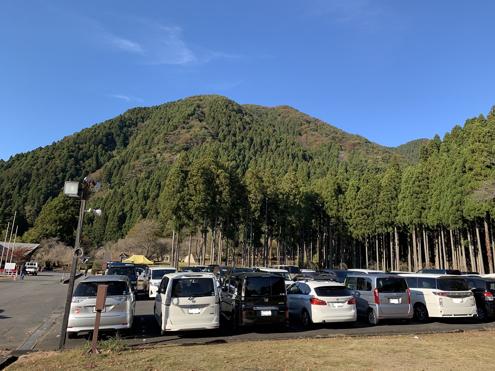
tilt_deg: +13.3
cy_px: 186
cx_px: 248
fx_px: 372
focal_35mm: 26
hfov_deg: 67.3
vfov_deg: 53.1
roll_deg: -2.7
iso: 25
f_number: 1.8
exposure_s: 1/928
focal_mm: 4.25
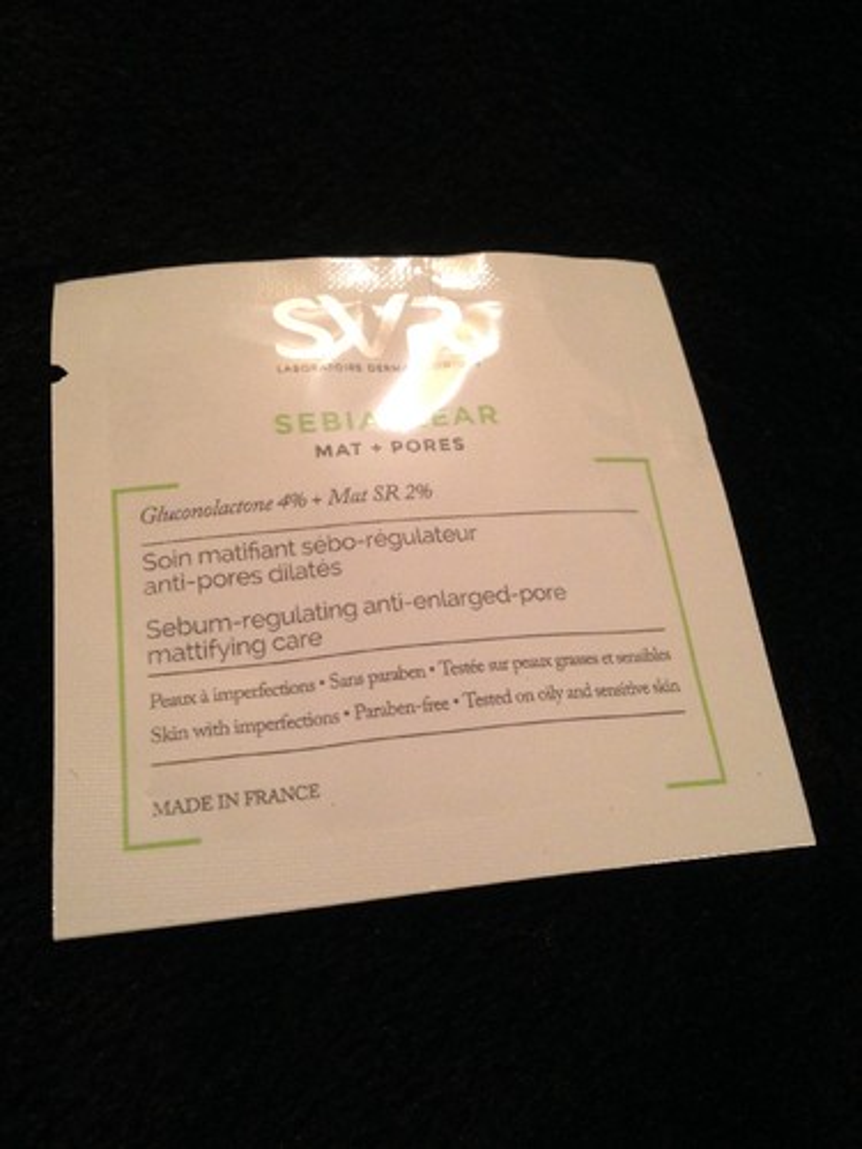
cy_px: 574
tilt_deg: -66.2
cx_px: 431
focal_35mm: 33
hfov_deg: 42.9
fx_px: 1096
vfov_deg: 55.4
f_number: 2.4
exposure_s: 1/20
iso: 250
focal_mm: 4.12
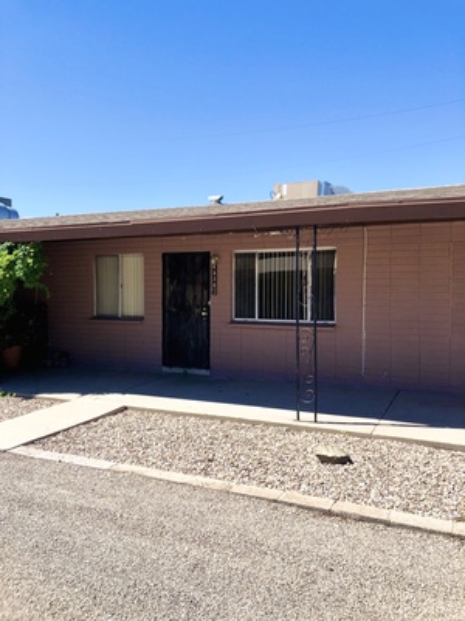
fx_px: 502
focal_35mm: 28
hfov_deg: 49.7
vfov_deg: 63.4
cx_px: 232
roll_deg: +0.3
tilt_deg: -0.8
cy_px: 310
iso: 20
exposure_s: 1/1715
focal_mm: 4
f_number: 1.8
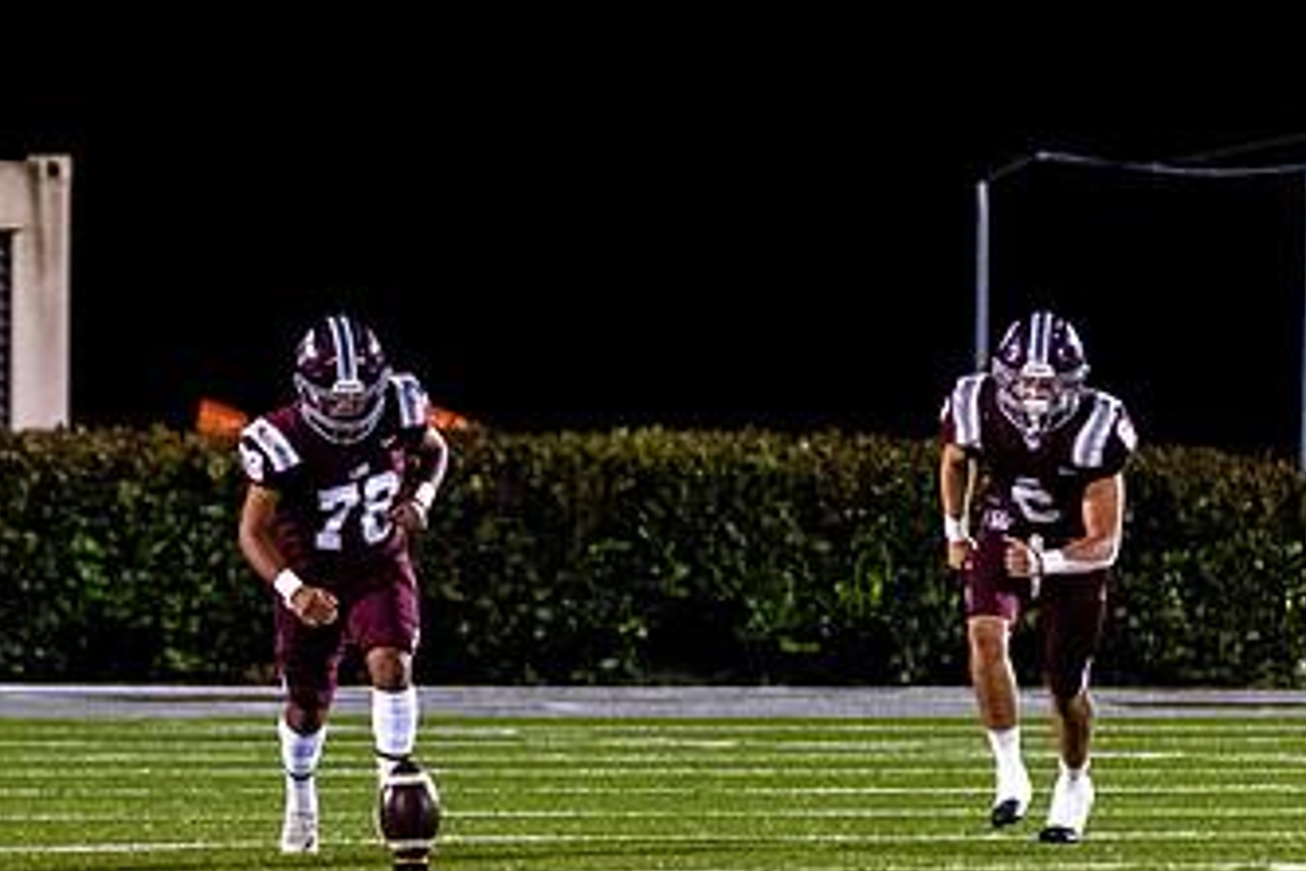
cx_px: 397
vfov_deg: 2.0
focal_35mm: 697
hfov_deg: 3.0
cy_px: 577
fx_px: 25284
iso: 5600
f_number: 2.8
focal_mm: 200
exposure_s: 1/800
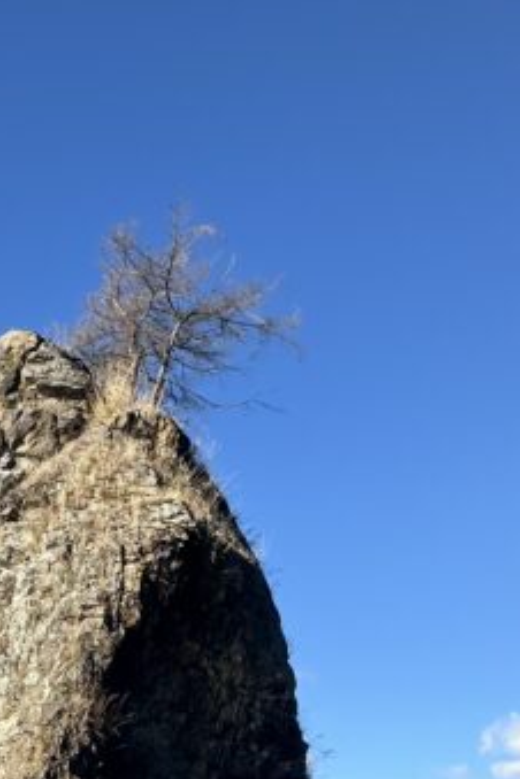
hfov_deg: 29.8
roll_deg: -4.2
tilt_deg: +19.1
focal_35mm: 44
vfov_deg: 42.2
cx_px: 99
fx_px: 953
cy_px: 639
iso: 50
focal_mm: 2.22
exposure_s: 1/1276
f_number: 2.2
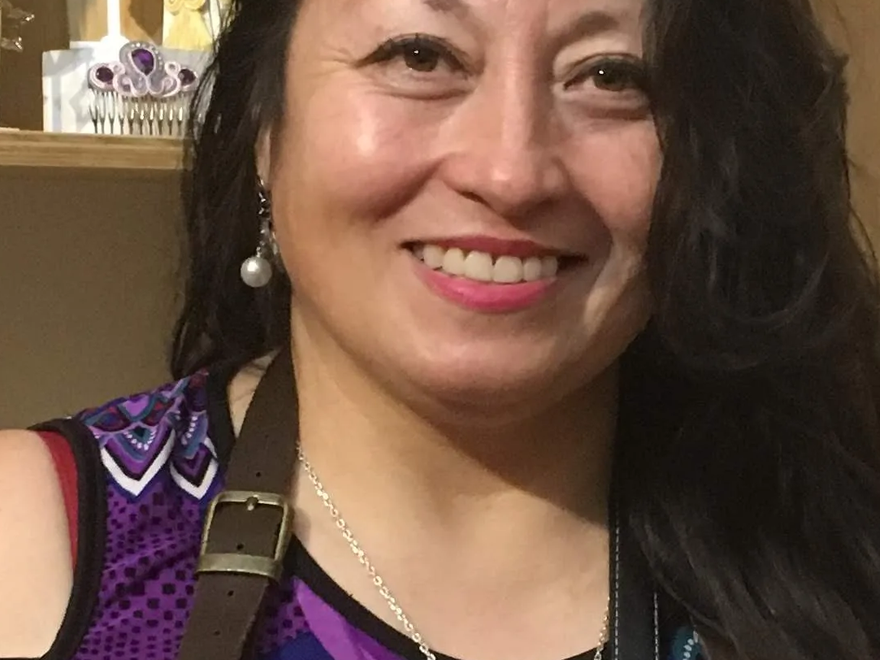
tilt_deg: -9.6
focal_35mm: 108
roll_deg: -0.6
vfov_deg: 13.6
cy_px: 595
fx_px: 2745
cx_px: 574
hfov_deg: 18.2
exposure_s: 1/25
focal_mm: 4.15
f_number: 2.2
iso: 200
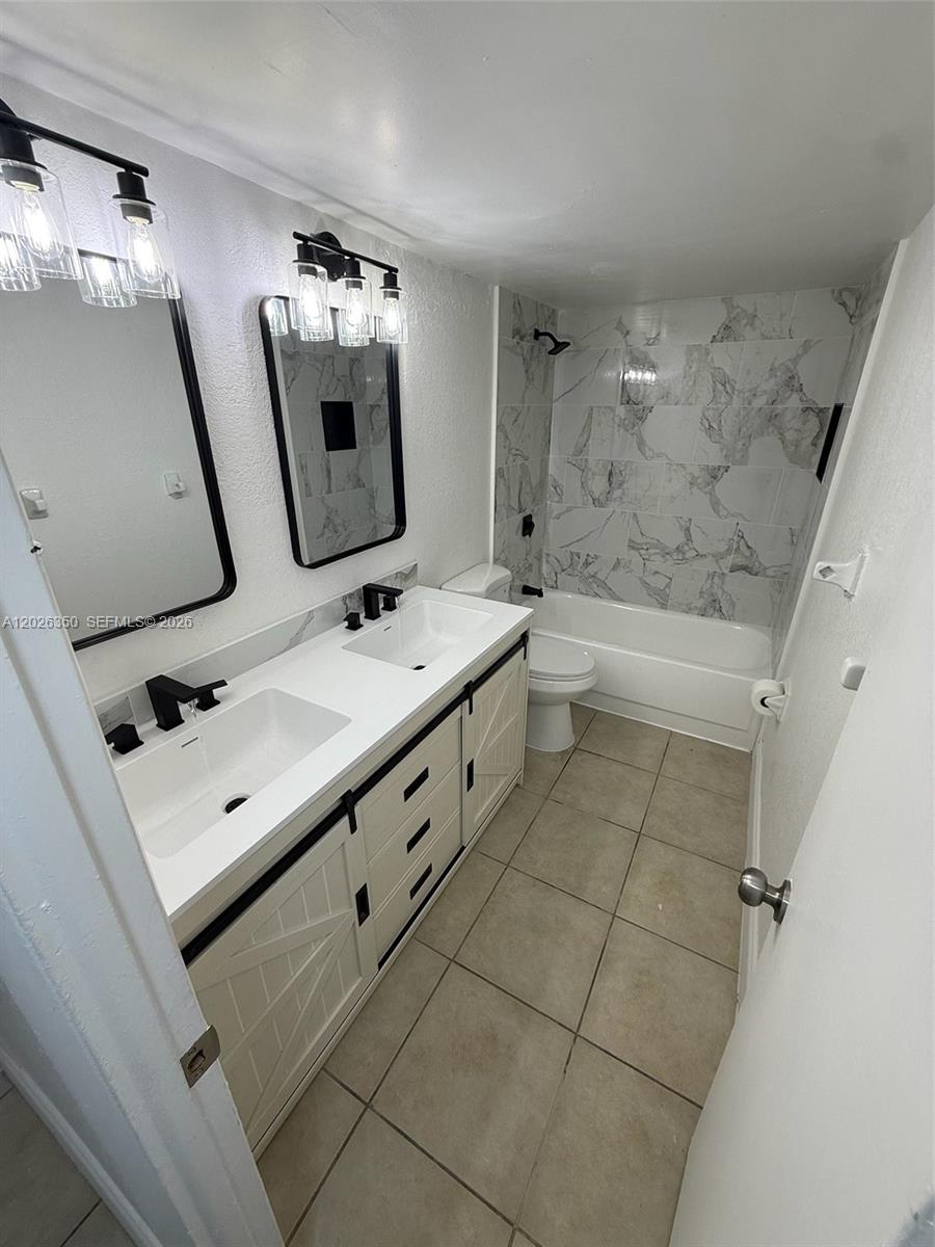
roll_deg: +0.9
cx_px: 468
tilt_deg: -21.6
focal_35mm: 14
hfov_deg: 85.7
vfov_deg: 102.1
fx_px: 504
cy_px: 624
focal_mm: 2.22
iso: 64
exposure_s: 1/99
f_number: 2.2
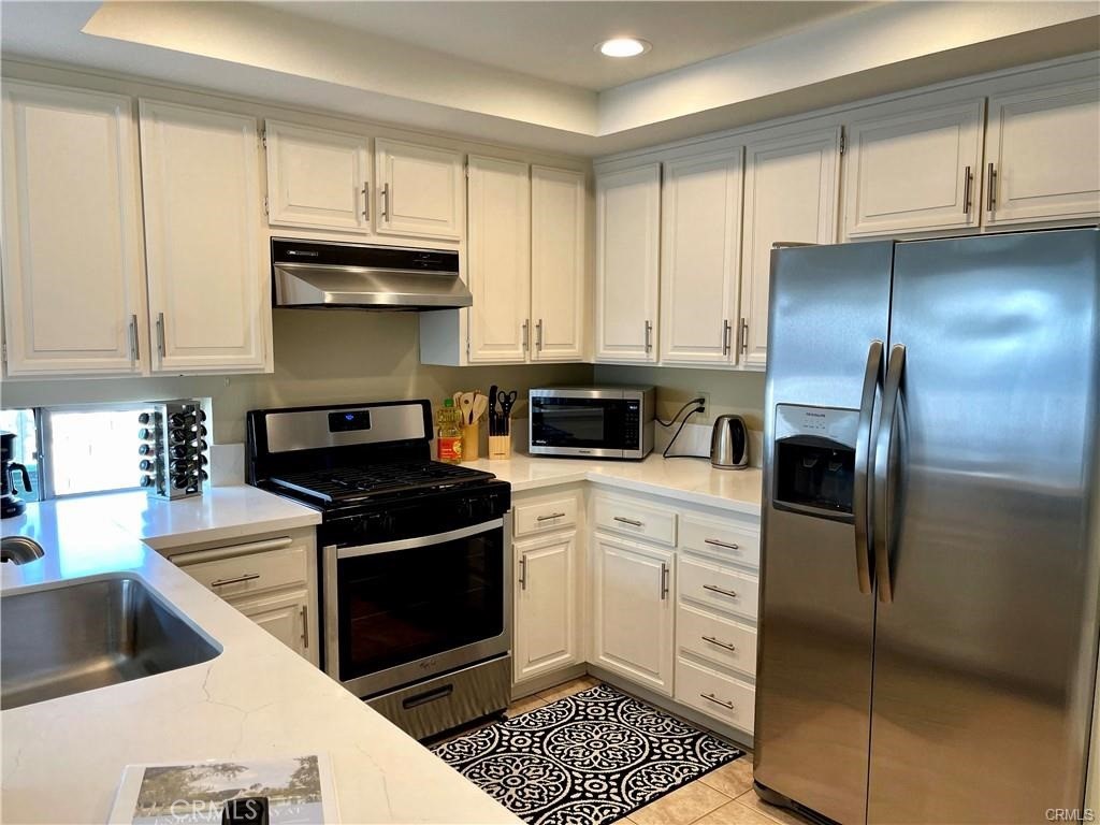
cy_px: 412
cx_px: 550
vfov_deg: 53.1
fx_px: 826
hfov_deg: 67.3
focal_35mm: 26
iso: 80
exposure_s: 1/120
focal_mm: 5.1
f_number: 1.6
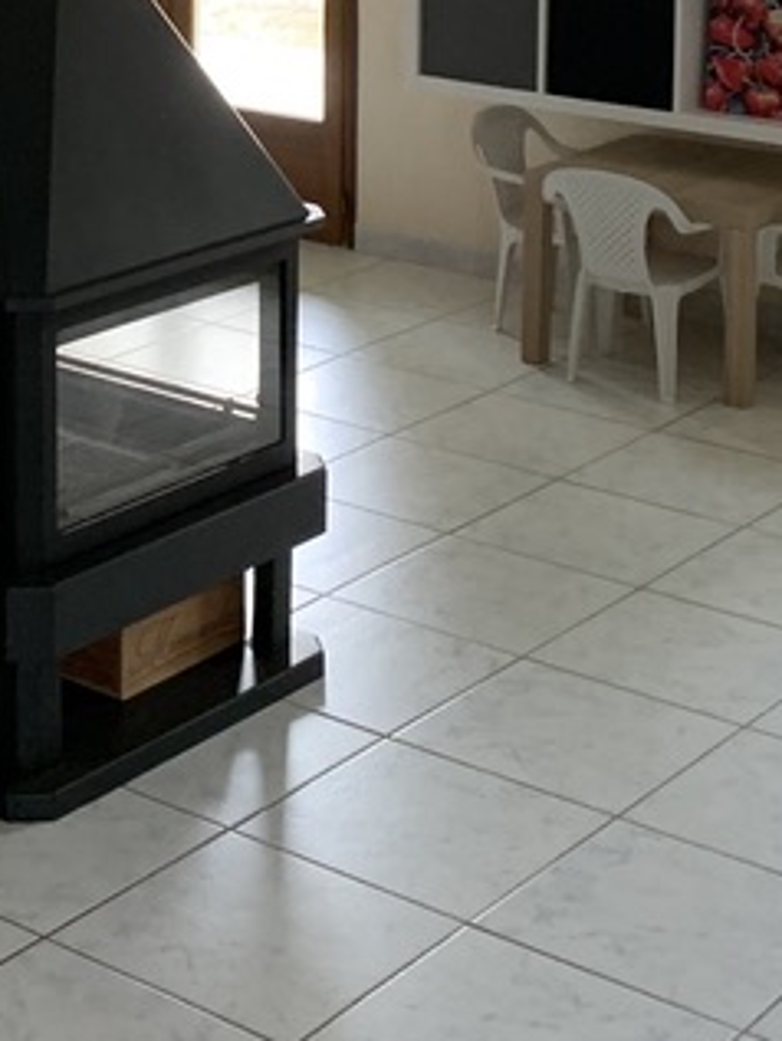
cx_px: 108
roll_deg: +0.8
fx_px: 2528
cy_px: -66
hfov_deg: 17.4
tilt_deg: -7.3
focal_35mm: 84
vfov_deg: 22.2
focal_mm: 4.25
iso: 250
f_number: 1.8
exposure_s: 1/60
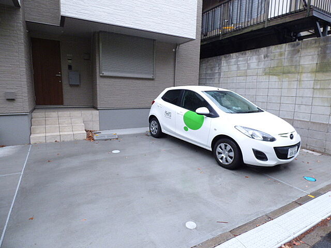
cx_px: 166
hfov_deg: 81.7
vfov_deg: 66.0
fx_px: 191
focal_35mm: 20
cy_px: 124
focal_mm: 3.58
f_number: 2.8
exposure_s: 1/60
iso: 250
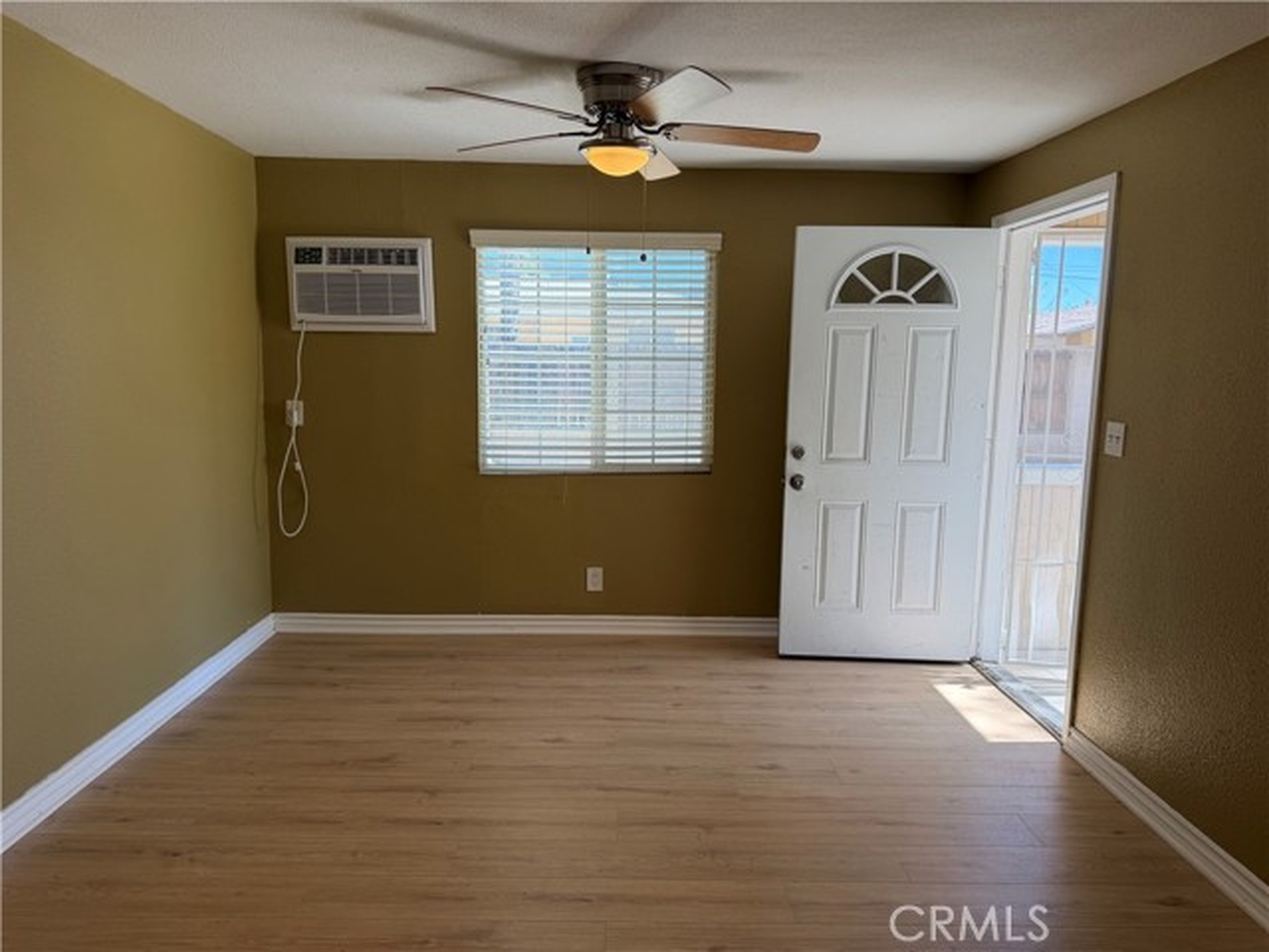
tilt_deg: -7.1
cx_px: 634
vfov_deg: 56.8
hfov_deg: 71.6
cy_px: 476
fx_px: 880
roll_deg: -0.6
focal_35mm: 24
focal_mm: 6.76
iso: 80
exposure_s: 1/314
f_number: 1.78
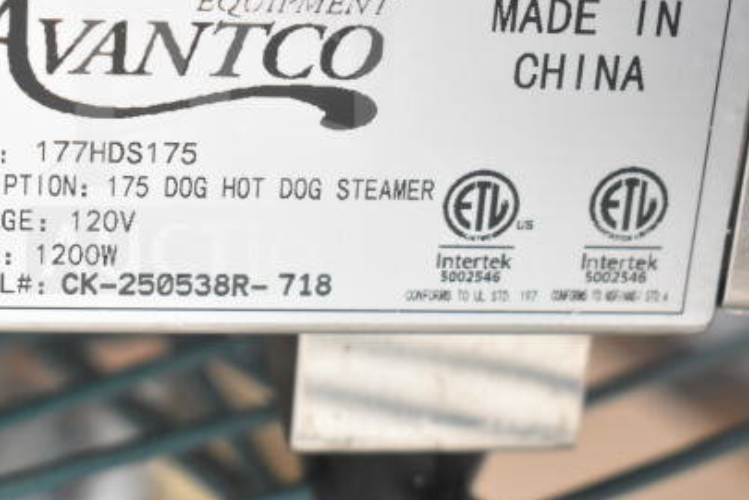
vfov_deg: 14.4
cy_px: 147
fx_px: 1976
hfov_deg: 21.4
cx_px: 233
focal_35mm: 95
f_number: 5
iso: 1600
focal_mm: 42
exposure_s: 1/100
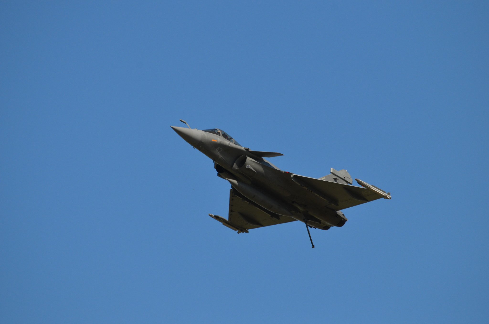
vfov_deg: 3.0
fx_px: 6099
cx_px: 244
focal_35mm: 450
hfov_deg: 4.6
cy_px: 162
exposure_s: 1/2000
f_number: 8
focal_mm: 300
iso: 400
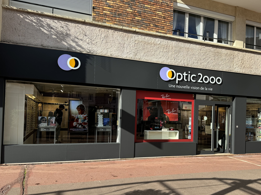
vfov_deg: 46.6
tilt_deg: +1.0
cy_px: 114
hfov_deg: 59.6
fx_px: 226
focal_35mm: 30
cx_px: 152
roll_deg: -1.5
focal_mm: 6.76
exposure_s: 1/2506
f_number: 1.78
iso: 80
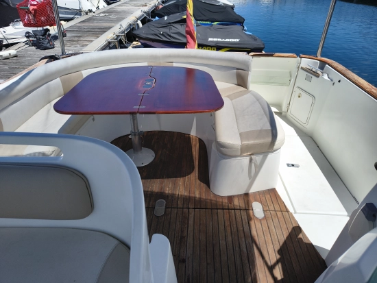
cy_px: 142
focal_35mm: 24
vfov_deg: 56.9
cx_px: 188
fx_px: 261
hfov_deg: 71.6
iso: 100
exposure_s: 1/3571
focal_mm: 5.56
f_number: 1.8
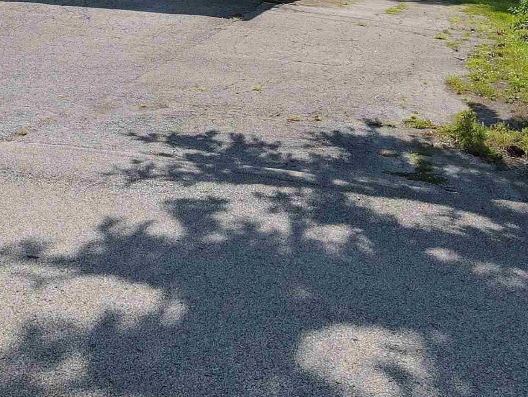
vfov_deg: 20.9
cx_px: 12
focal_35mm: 65
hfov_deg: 28.2
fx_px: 992
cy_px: -92
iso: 100
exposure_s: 1/500
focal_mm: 4.5
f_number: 2.8
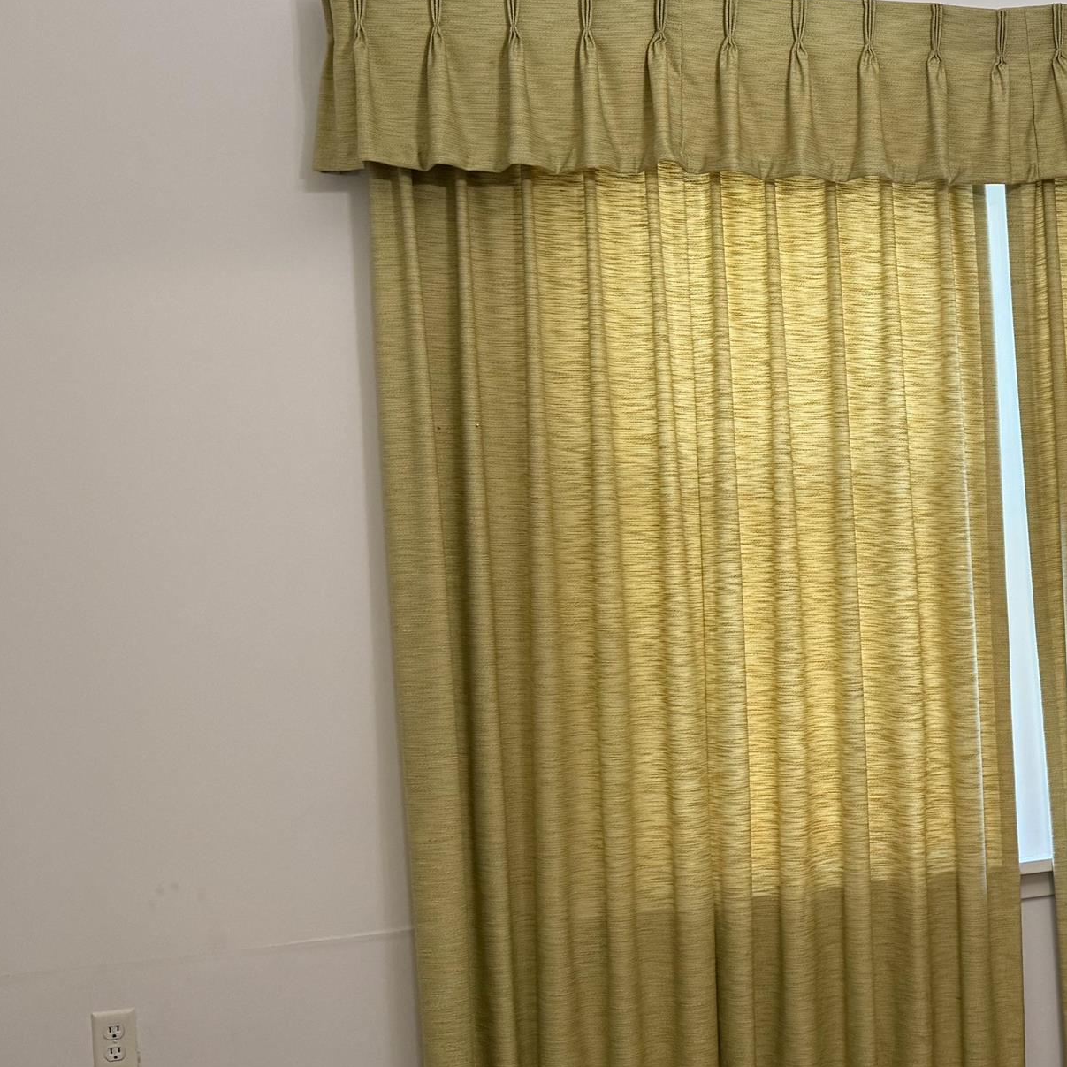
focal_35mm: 54
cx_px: 1238
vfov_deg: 31.6
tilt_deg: +0.7
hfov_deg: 28.1
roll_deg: +3.2
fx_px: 1883
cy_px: 490
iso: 200
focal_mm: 6.76
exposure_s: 1/60
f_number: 1.78
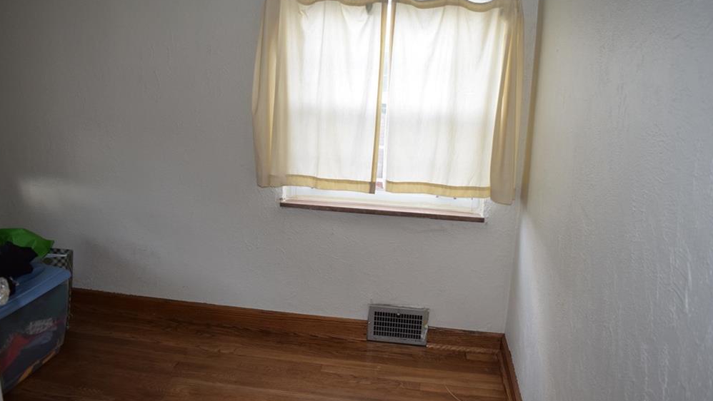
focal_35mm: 29
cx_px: 355
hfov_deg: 66.1
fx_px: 548
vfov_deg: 40.2
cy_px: 187
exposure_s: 1/100
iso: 800
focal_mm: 18
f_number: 4.5
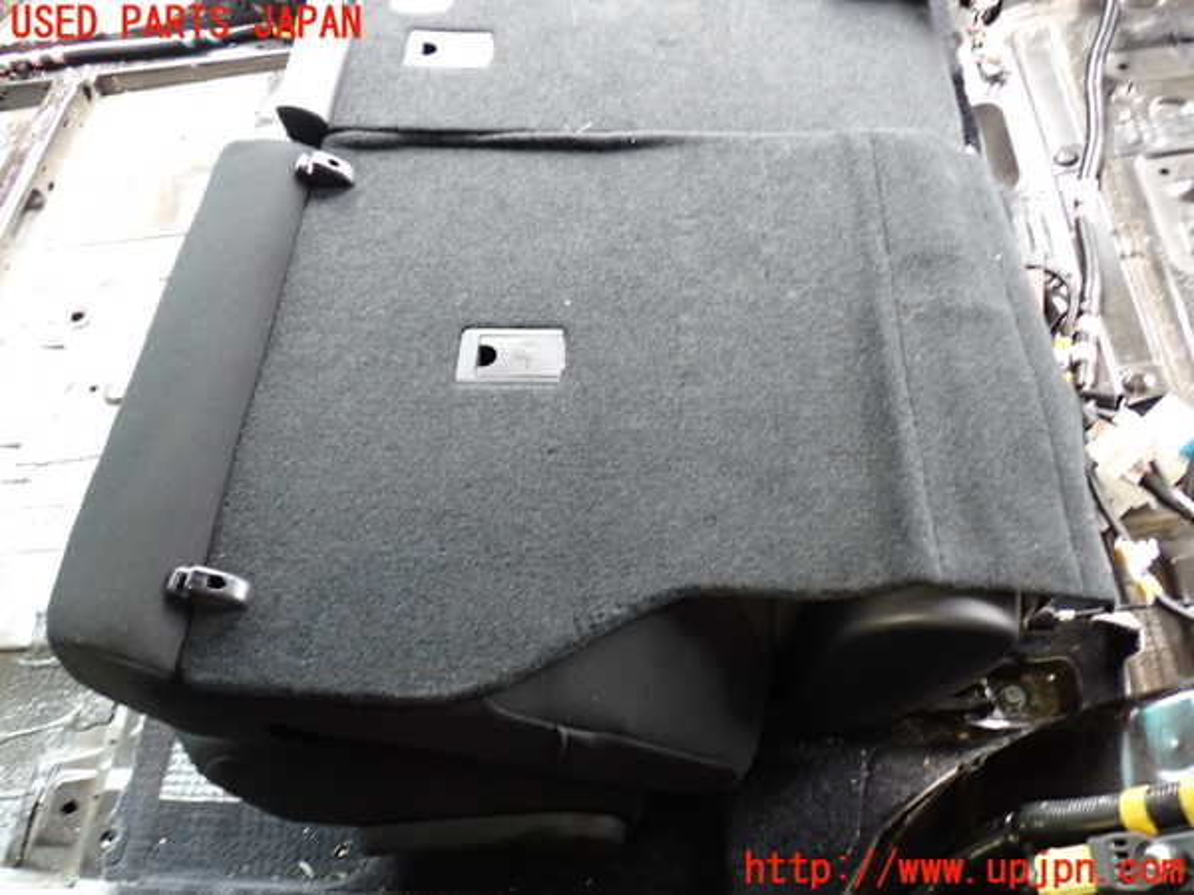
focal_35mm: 30
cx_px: 597
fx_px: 1035
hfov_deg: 60.0
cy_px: 448
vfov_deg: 46.8
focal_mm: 5.4
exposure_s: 1/30
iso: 250
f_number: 2.3
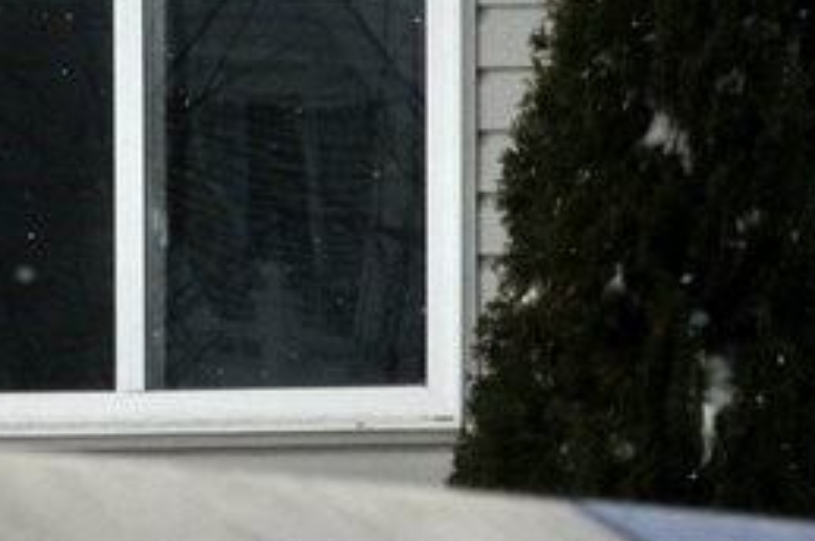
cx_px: 1208
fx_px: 10876
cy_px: 700
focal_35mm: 481
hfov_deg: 4.3
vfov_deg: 2.8
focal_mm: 52
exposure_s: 1/640
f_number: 13
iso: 320
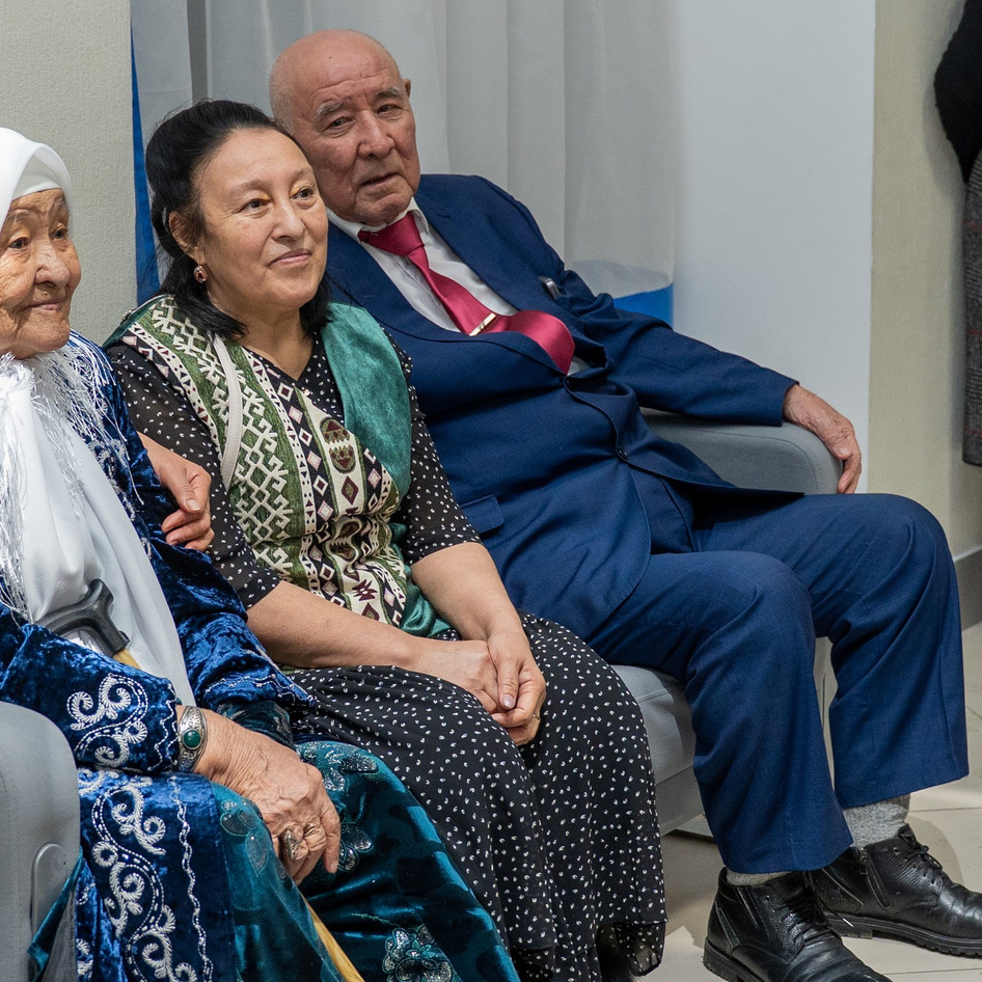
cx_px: 188
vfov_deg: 22.1
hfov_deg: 21.9
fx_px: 2503
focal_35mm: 78
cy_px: 376
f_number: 3.2
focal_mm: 29
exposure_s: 1/160
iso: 1250
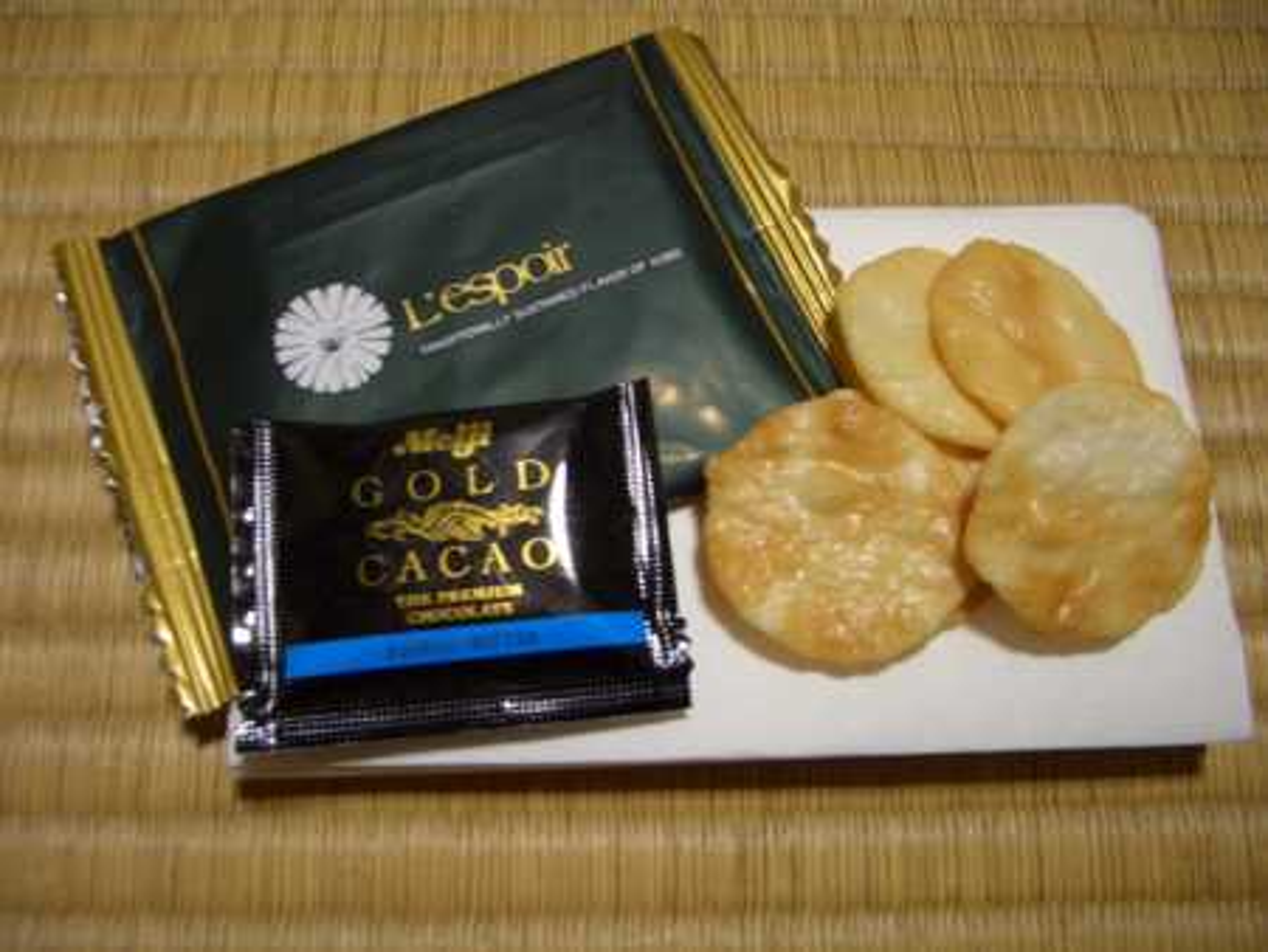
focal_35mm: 35
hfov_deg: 52.6
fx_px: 1283
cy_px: 476
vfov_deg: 40.7
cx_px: 634
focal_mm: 5.8
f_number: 2.6
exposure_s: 1/13
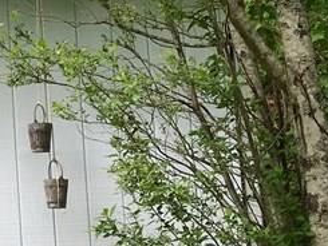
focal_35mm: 121
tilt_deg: +8.3
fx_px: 1147
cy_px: 64
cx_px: -268
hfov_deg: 14.3
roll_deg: +0.9
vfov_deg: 12.2
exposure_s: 1/278
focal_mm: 4.15
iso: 25
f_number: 2.2
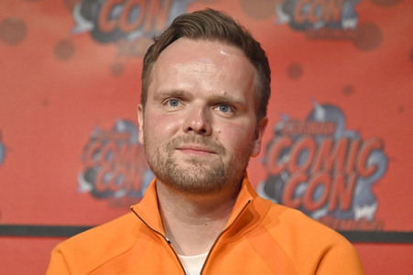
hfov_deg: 5.2
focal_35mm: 400
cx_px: 206
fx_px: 4585
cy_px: 138
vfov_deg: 3.4
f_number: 5
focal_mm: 400
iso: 2500
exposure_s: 1/500
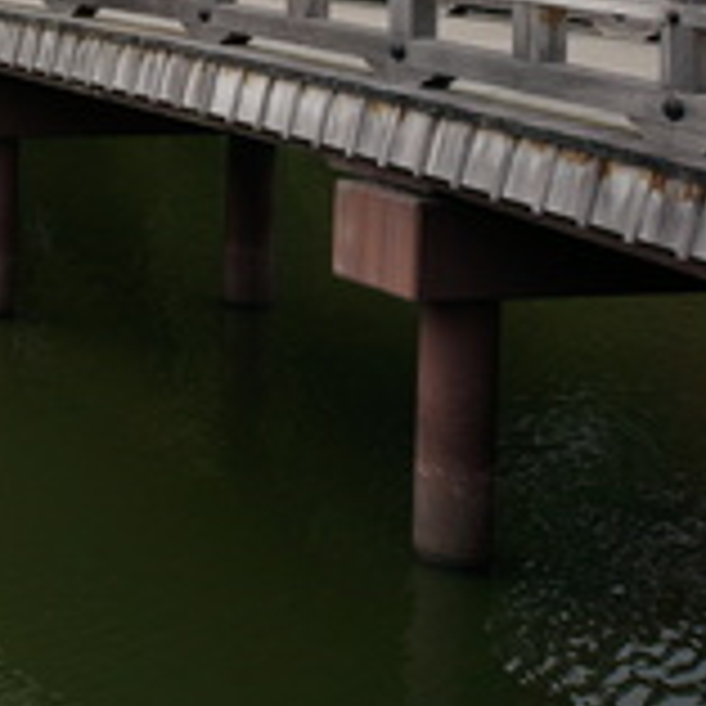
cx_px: -621
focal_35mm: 78
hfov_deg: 17.4
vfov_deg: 20.8
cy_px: -133
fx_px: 1800
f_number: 7.1
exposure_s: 1/100
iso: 100
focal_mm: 16
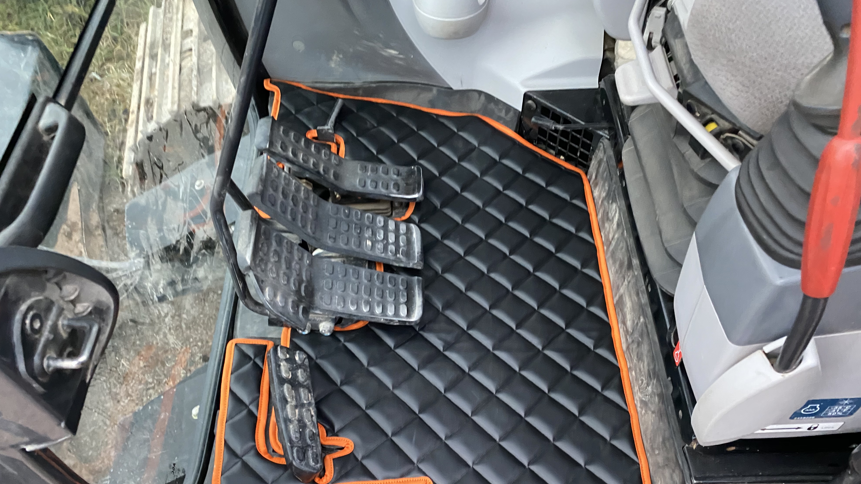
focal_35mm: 29
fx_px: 662
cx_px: 429
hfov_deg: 66.1
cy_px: 322
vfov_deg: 39.7
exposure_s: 1/60
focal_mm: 4.25
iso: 400
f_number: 1.8
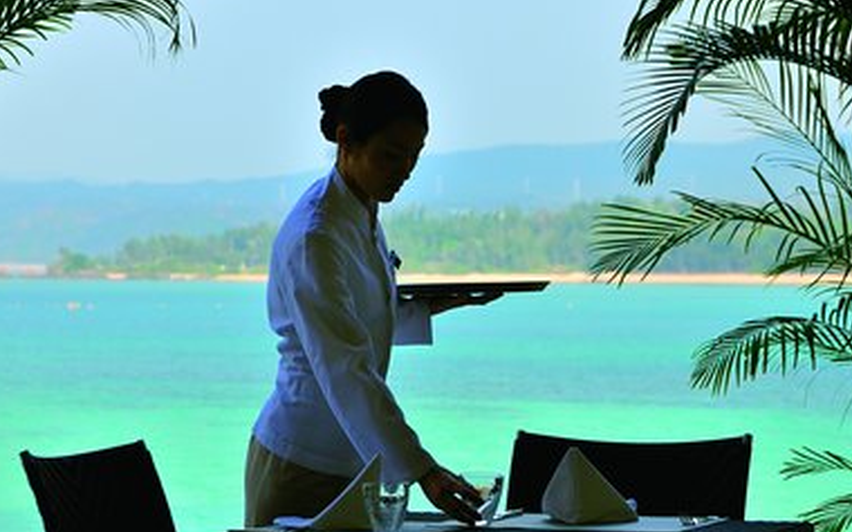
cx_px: 422
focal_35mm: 145
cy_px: 299
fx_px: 3357
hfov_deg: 14.5
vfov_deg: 9.1
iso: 200
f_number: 8
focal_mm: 75
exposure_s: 1/250
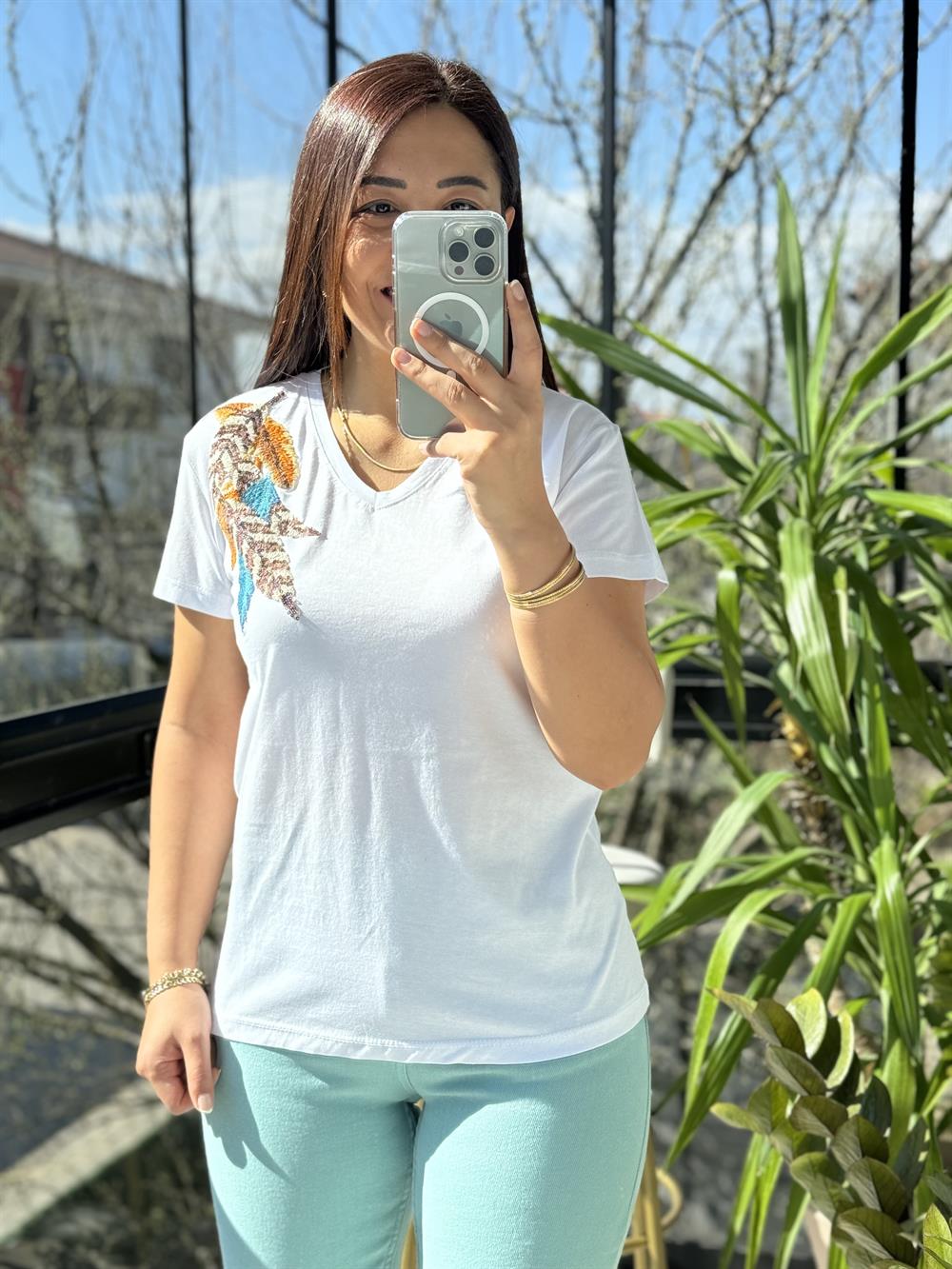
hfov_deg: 30.3
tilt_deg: -19.2
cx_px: 476
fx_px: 1760
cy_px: 634
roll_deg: +0.4
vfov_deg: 39.7
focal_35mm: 48
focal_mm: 6.86
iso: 64
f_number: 1.78
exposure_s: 1/888
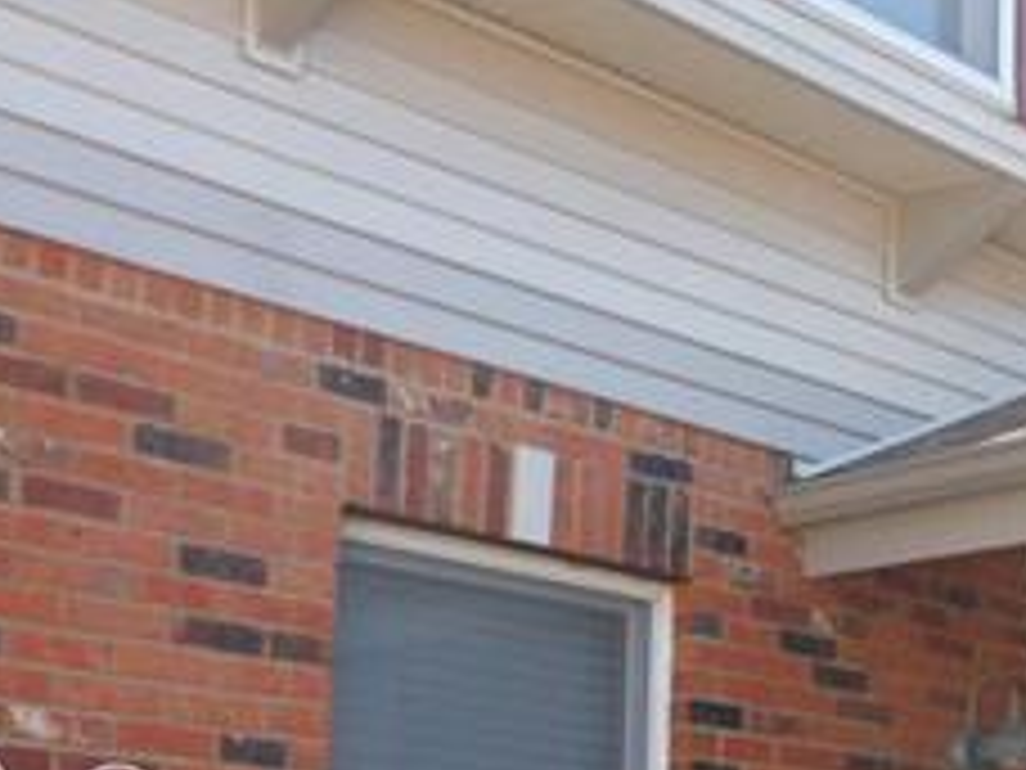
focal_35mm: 73
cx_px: 1125
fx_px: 2164
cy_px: 928
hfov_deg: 24.9
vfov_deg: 19.0
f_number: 3.3
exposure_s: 1/250
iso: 80
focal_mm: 4.9
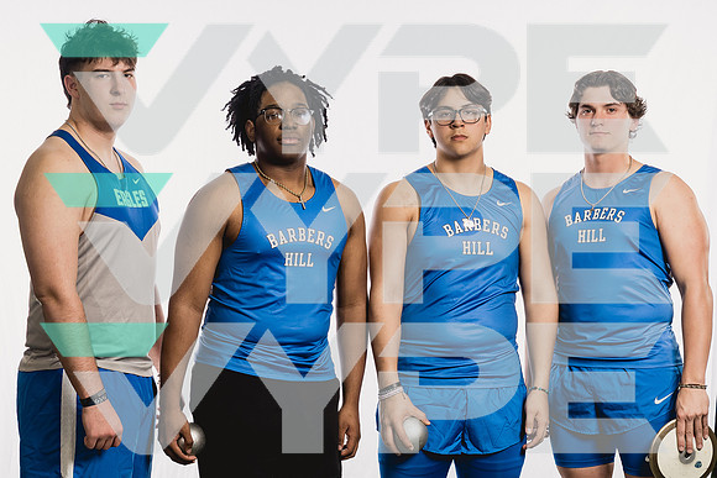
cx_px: 338
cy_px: 273
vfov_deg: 16.1
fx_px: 1690
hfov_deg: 23.9
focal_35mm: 85
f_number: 5.6
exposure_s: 1/250
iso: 640
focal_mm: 63
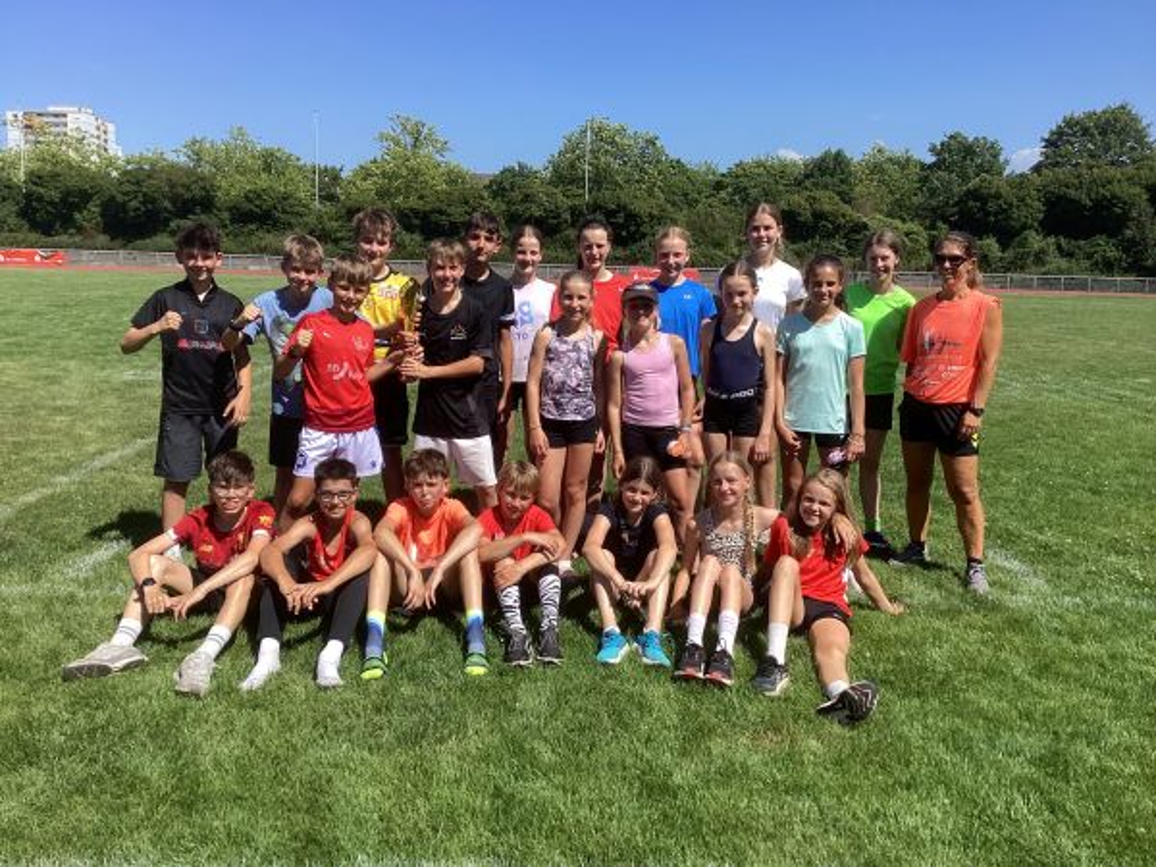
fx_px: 1035
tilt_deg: -9.6
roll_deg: -1.6
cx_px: 578
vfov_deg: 45.4
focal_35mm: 31
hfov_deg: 58.4
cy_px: 434
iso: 25
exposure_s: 1/1217
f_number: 2.4
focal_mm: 3.3
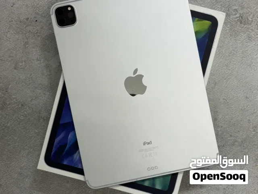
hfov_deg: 39.7
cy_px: 97
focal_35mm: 48
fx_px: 358
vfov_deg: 30.3
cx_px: 129
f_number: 1.78
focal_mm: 6.76
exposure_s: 1/50
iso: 100
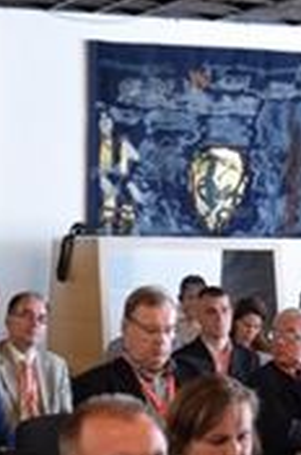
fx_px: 1574
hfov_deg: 10.9
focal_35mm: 125
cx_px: 169
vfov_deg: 16.3
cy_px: 342
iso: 1600
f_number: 4
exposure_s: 1/60
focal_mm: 22
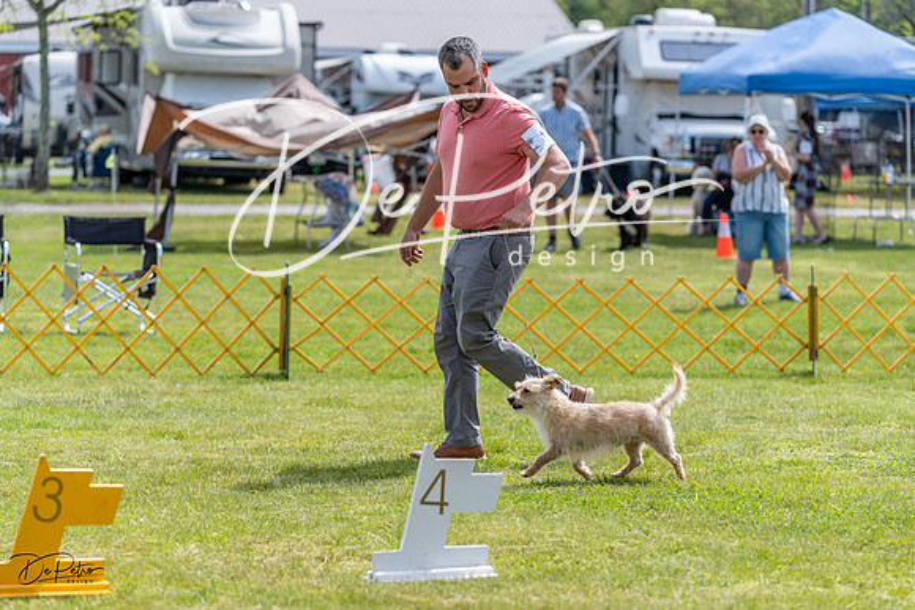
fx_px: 2989
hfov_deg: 17.4
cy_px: 305
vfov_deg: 11.7
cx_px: 458
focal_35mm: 118
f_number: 3.5
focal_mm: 111
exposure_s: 1/1000
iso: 125
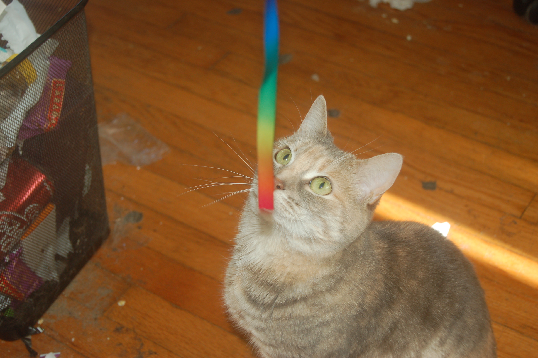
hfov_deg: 31.9
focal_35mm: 63
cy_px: 179
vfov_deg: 21.5
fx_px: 941
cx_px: 269
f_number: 5.3
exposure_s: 1/60
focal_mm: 42
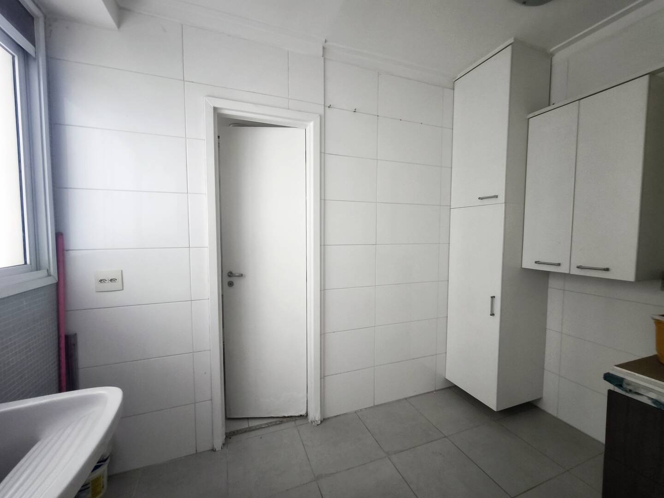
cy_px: 249
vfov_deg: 81.7
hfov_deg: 98.2
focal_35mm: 15
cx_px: 332
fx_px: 288
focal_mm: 1.91
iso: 500
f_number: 2.2
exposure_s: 1/30
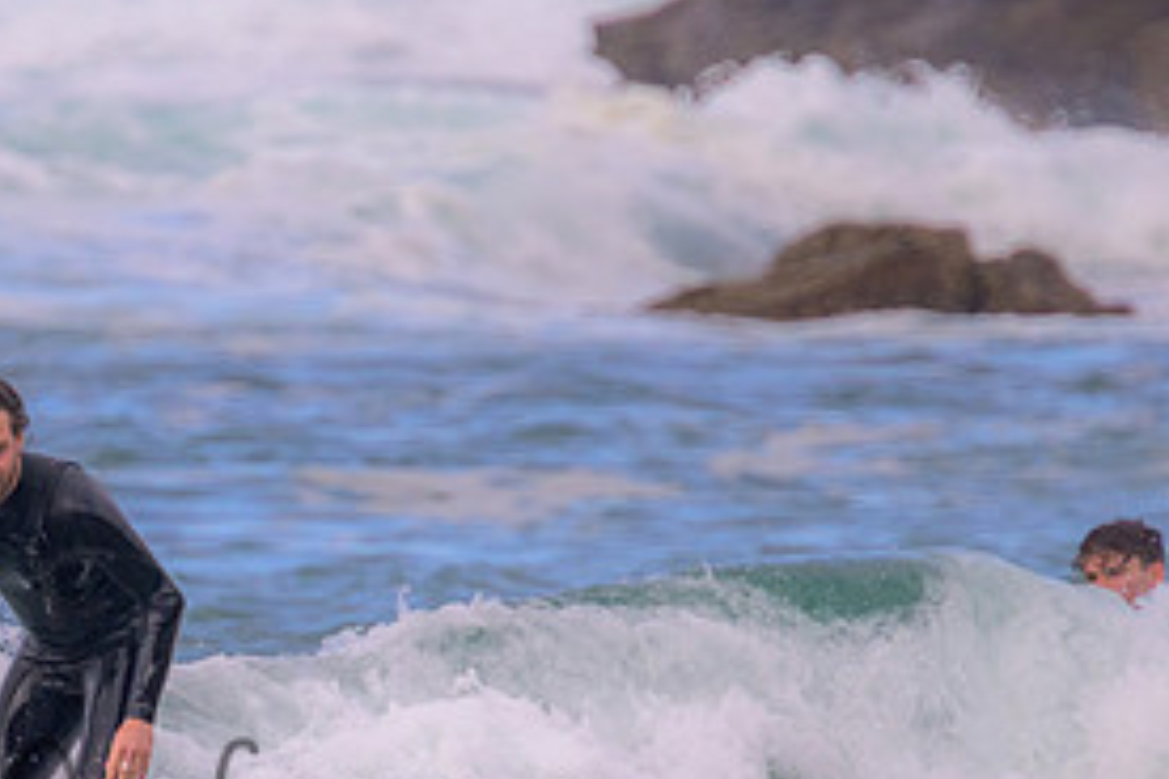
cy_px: 768
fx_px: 54614
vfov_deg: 0.8
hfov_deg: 1.2
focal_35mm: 1682
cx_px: 195
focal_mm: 800
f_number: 11
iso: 1600
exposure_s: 1/1250
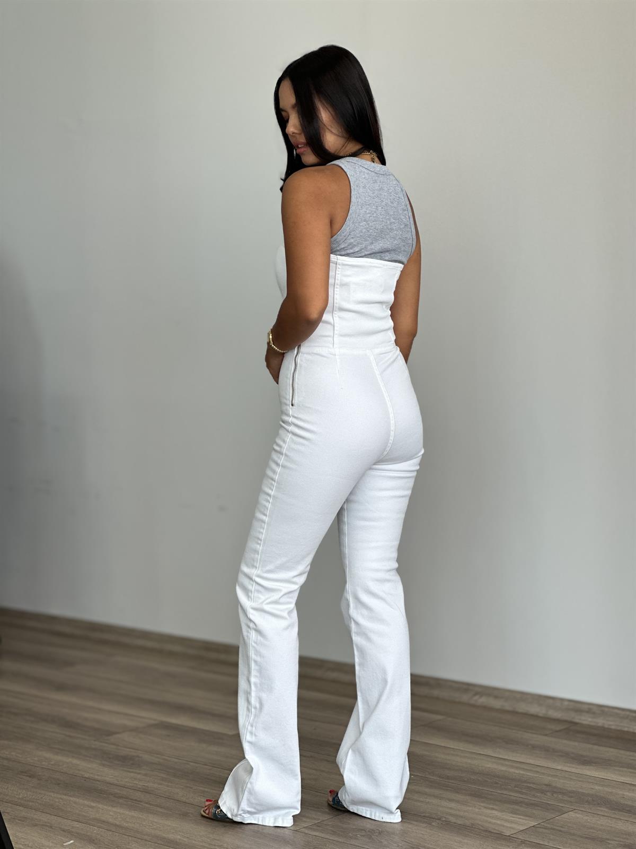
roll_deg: +1.3
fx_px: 1886
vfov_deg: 25.3
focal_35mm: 77
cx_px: 318
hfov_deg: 19.1
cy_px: 424
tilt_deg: -4.6
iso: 64
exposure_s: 1/100
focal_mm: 9
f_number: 2.8
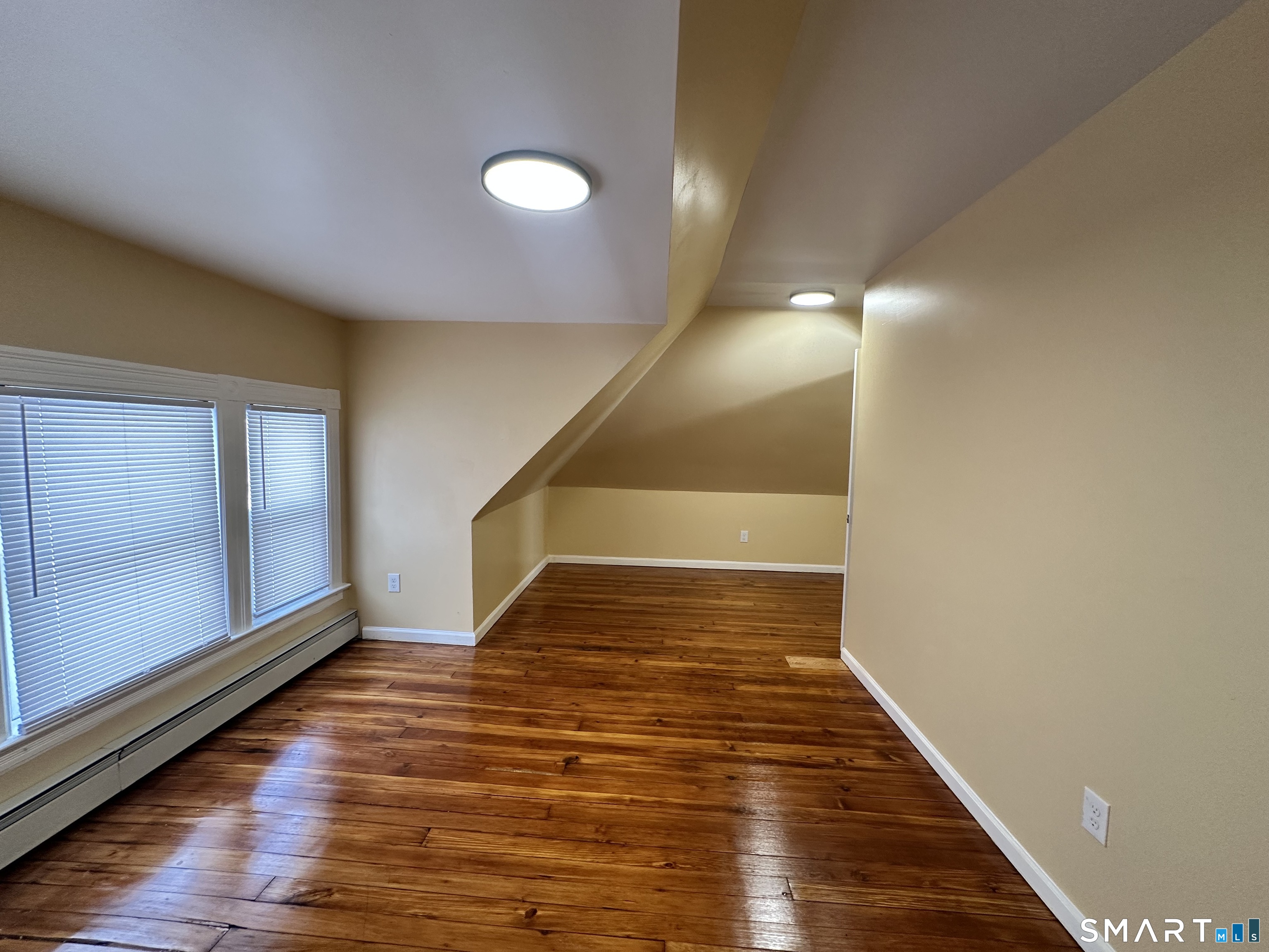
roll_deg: -0.7
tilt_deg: -4.0
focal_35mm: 14
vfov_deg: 85.7
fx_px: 513
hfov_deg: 102.1
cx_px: 634
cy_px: 476
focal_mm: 2.22
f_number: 2.2
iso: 160
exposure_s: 1/99
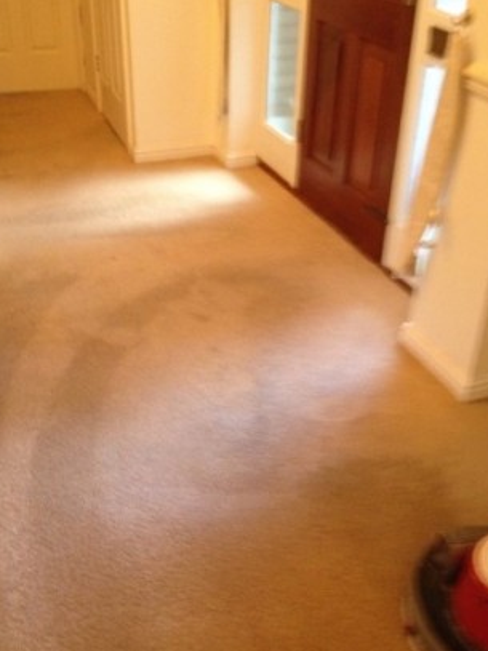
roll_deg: +1.4
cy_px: 329
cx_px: 205
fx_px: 827
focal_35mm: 44
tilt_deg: -34.1
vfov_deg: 43.0
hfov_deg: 32.8
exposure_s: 1/20
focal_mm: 4.28
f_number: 2.4
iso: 250
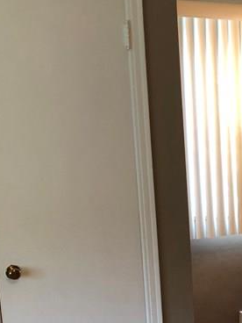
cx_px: 340
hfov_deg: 17.4
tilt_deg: -12.0
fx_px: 727
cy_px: 267
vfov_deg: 24.5
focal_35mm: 78
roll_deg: +0.6
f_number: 1.8
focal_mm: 3.99
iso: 40
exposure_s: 1/20
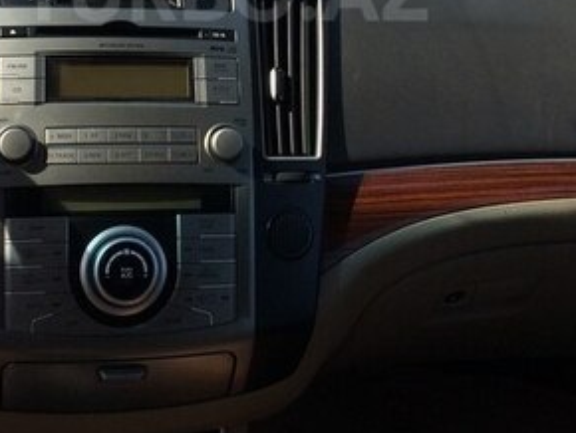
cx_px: 224
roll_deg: -6.2
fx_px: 1099
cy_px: -9
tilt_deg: -18.7
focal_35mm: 66
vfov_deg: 21.4
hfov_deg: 29.3
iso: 32
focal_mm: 4.15
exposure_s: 1/1244
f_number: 2.2
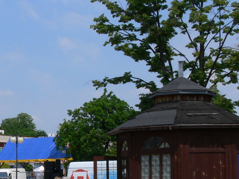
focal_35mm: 89
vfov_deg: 16.5
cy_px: 134
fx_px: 614
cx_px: -40
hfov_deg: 20.7
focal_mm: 7.5
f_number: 6.3
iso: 80
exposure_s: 1/400
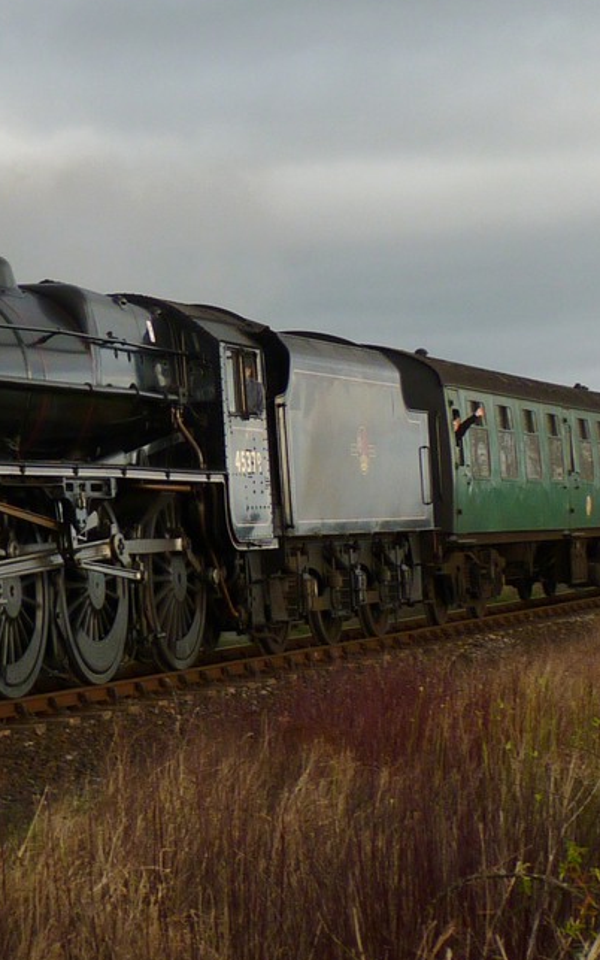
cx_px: 104
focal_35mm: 114
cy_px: 503
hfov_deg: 11.4
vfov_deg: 18.3
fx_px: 2982
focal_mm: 6.4
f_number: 3.6
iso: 80
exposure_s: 1/160
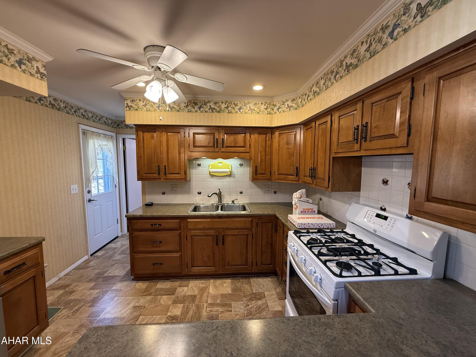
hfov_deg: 102.1
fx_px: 193
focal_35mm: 14
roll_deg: -0.3
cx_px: 238
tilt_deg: -4.9
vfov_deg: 85.7
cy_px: 178
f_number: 2.2
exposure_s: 1/60
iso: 200
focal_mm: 2.22
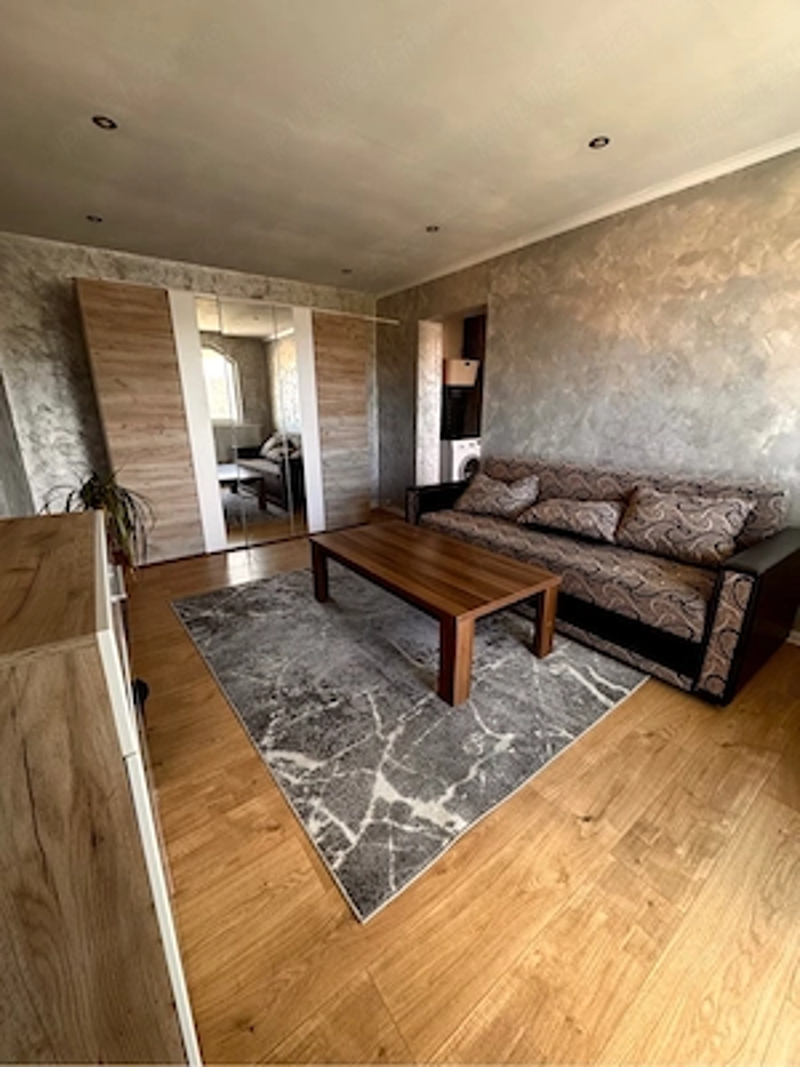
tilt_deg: -16.3
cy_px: 534
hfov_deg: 85.7
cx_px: 400
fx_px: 431
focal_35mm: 14
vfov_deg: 102.1
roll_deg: +0.0
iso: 320
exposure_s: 1/96
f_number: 2.2
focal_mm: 2.22
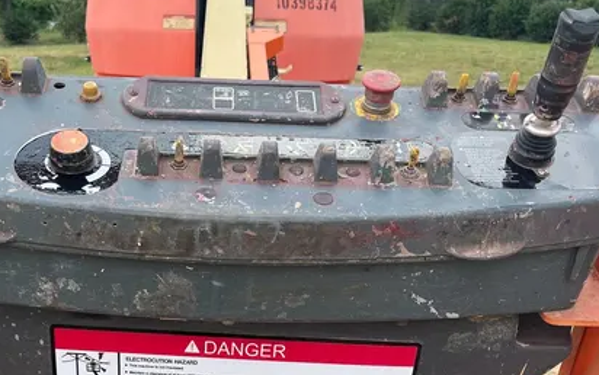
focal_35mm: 49
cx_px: 220
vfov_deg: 25.0
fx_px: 800
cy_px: 380
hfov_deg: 40.7
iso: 50
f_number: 1.6
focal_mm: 5.1
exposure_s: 1/1212
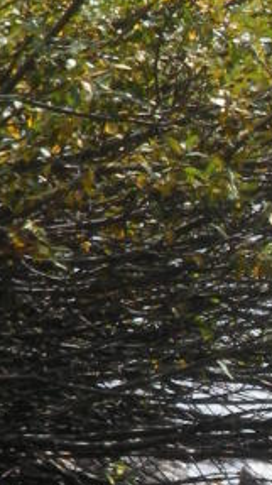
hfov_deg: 1.6
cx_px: 767
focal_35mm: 772
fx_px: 9919
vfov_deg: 2.8
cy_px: 406
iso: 64
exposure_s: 1/144
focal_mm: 26
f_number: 5.4
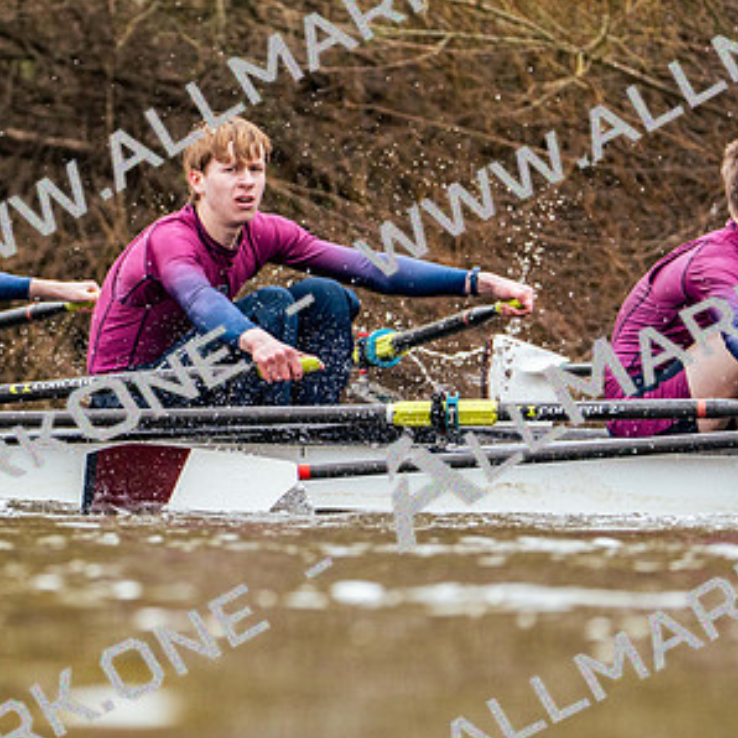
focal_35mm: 555
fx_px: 13387
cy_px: 318
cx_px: 173
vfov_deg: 3.2
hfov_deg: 3.2
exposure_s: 1/2000
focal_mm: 335
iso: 2500
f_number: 6.3
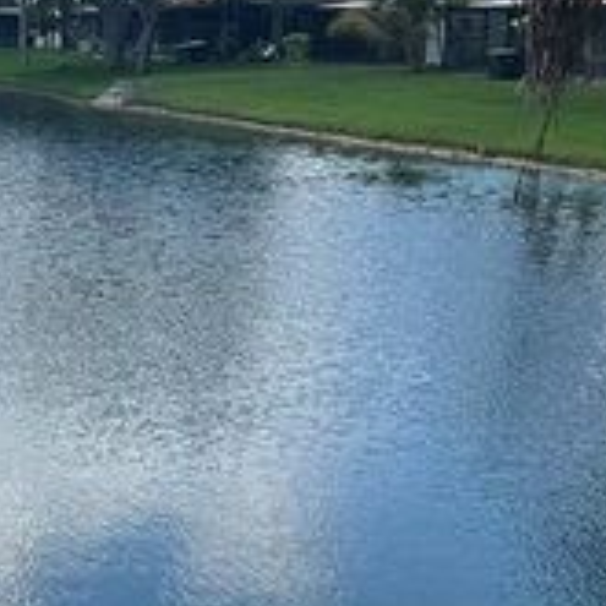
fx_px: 1842
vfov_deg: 18.6
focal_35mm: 93
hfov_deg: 17.2
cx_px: -242
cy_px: 174
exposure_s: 1/4444
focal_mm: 5.7
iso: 50
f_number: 1.5
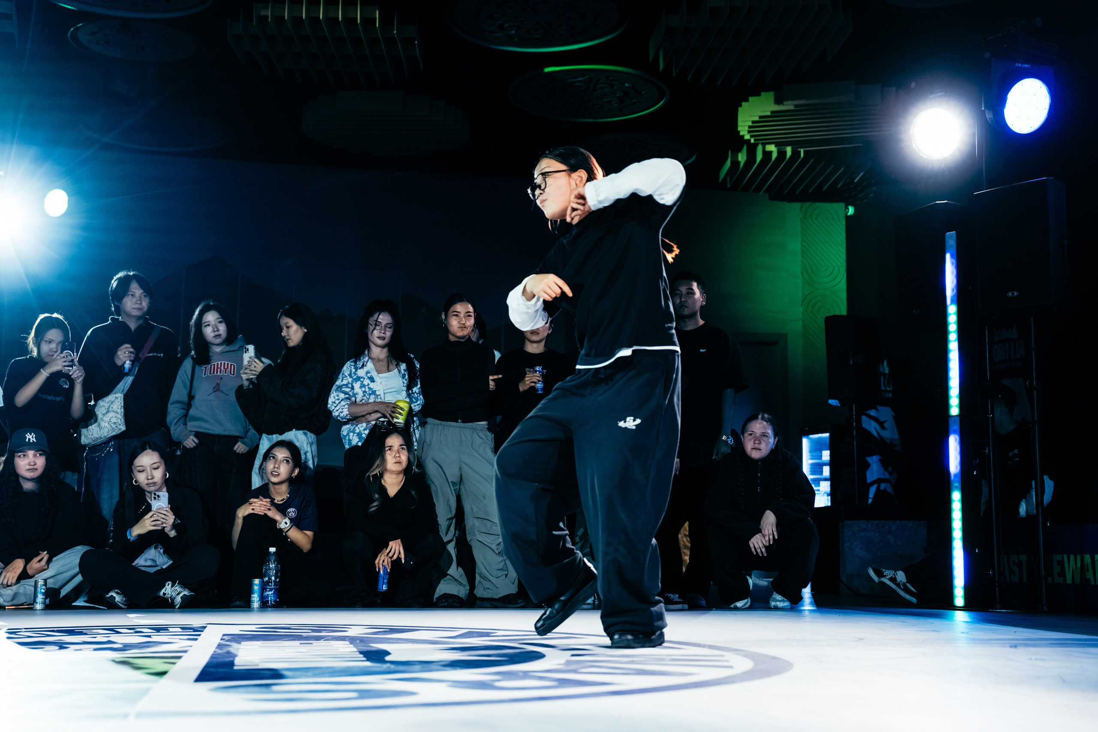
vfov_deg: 28.6
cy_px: 366
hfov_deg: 41.8
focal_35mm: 47
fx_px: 1437
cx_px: 549
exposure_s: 1/800
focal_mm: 45
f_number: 2.8
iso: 3200
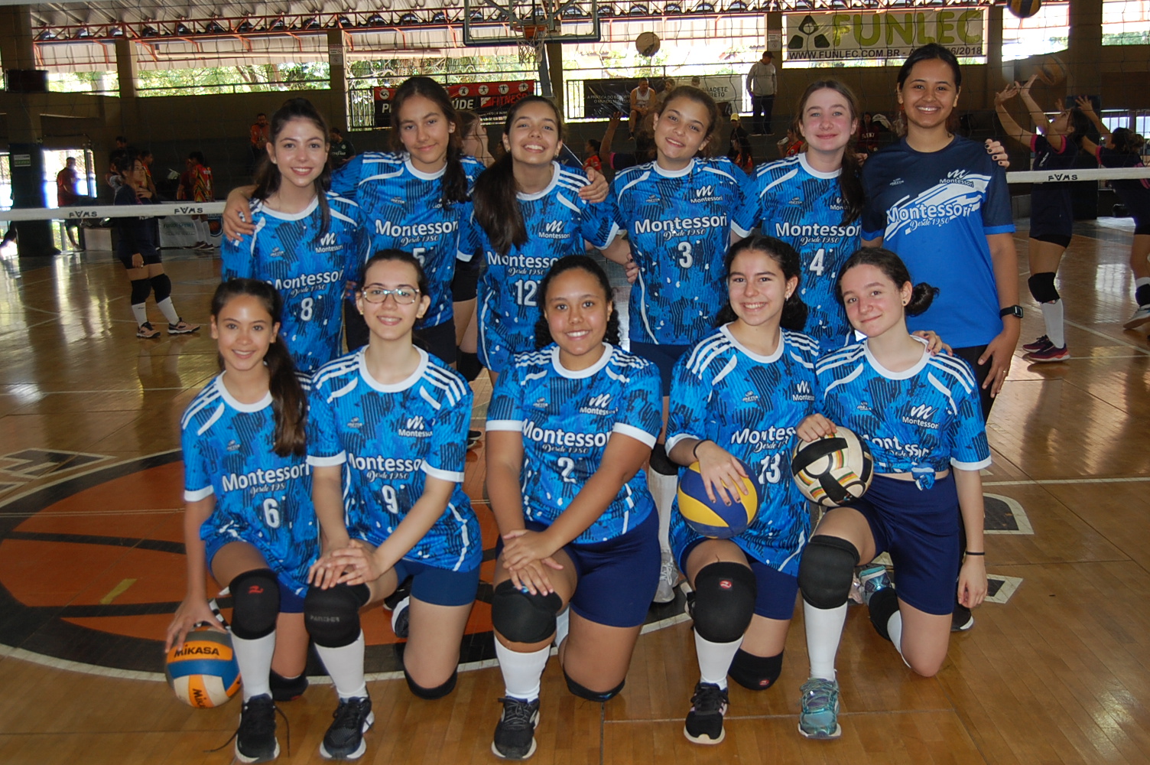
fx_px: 1245
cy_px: 382
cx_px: 575
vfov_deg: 34.1
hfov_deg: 49.6
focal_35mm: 39
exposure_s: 1/60
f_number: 4.2
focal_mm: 26
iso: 400
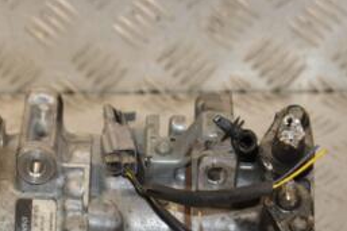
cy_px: 200
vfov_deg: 7.5
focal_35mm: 182
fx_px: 1753
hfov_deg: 11.3
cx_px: 138
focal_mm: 52
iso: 800
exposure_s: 1/200
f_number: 6.3
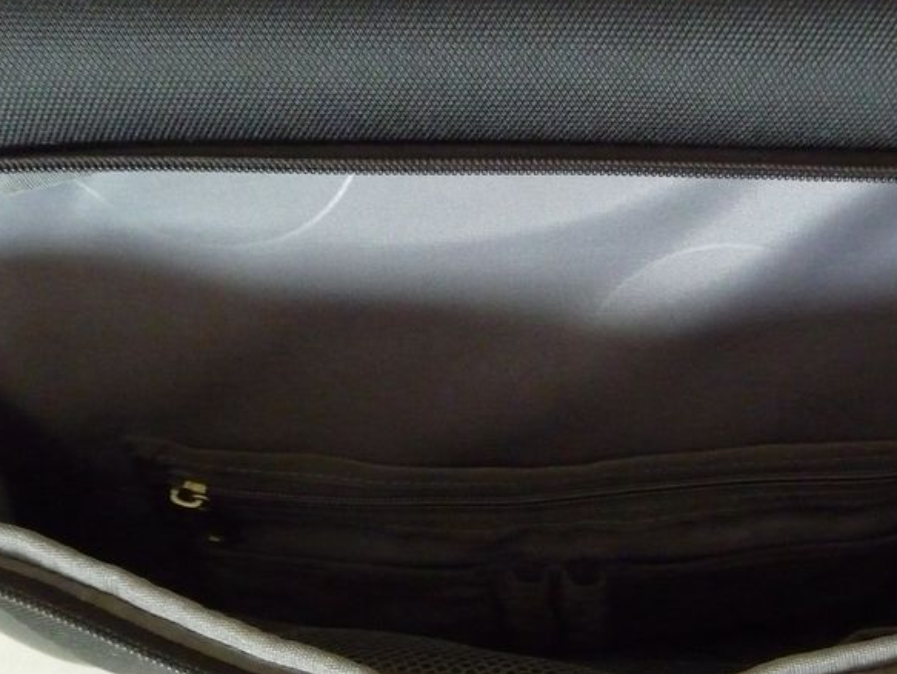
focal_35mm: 48
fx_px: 1245
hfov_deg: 39.3
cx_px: 575
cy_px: 557
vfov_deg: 29.5
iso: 800
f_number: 3.3
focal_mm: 4.7
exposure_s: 1/30
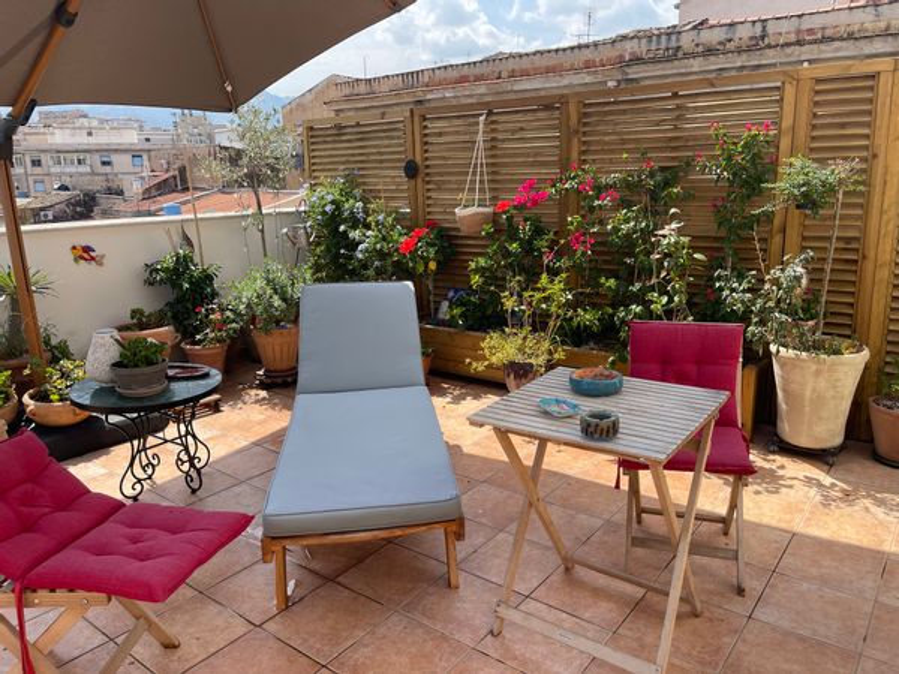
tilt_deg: -14.7
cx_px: 450
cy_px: 337
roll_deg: +0.3
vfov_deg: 54.9
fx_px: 649
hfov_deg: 69.4
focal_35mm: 25
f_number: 1.6
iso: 32
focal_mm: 5.1
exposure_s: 1/1739
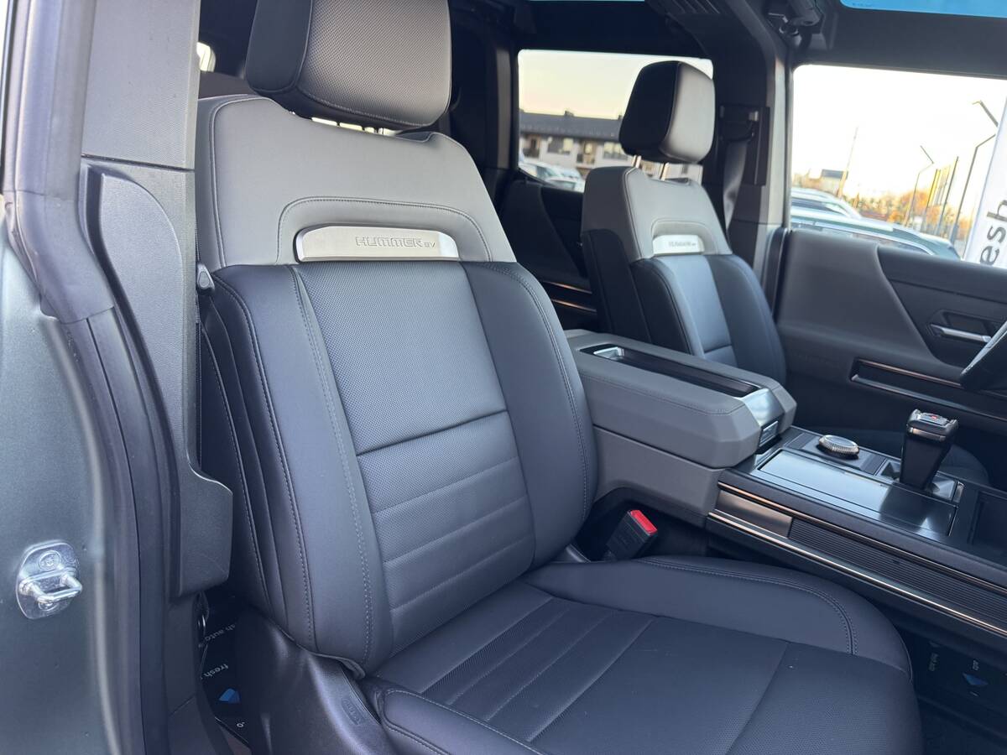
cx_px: 504
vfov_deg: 56.8
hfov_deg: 71.6
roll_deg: -7.2
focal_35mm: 24
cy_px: 378
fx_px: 698
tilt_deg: -14.8
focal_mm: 6.76
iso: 250
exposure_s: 1/60
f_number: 1.78
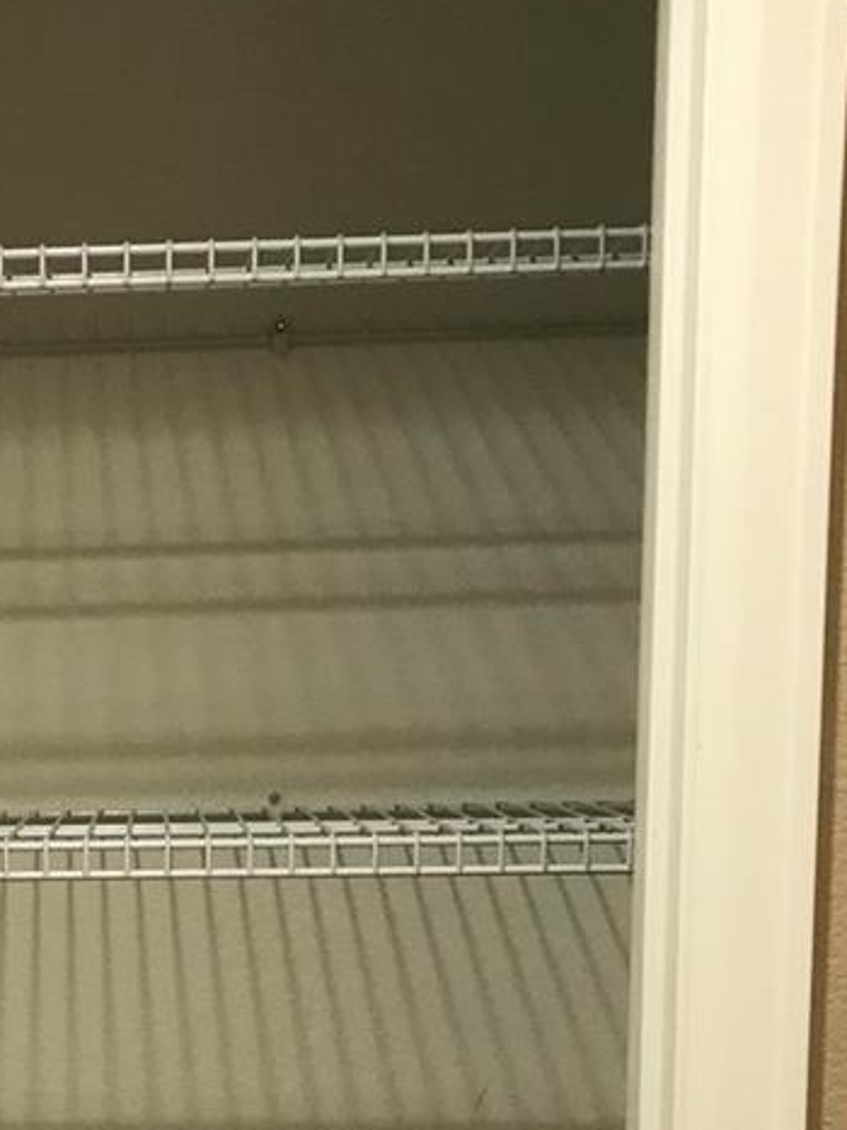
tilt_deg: -5.3
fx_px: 2350
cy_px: 1031
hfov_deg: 19.6
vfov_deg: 26.1
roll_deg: +0.4
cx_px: -87
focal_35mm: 72
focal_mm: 3.99
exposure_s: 1/20
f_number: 1.8
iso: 40
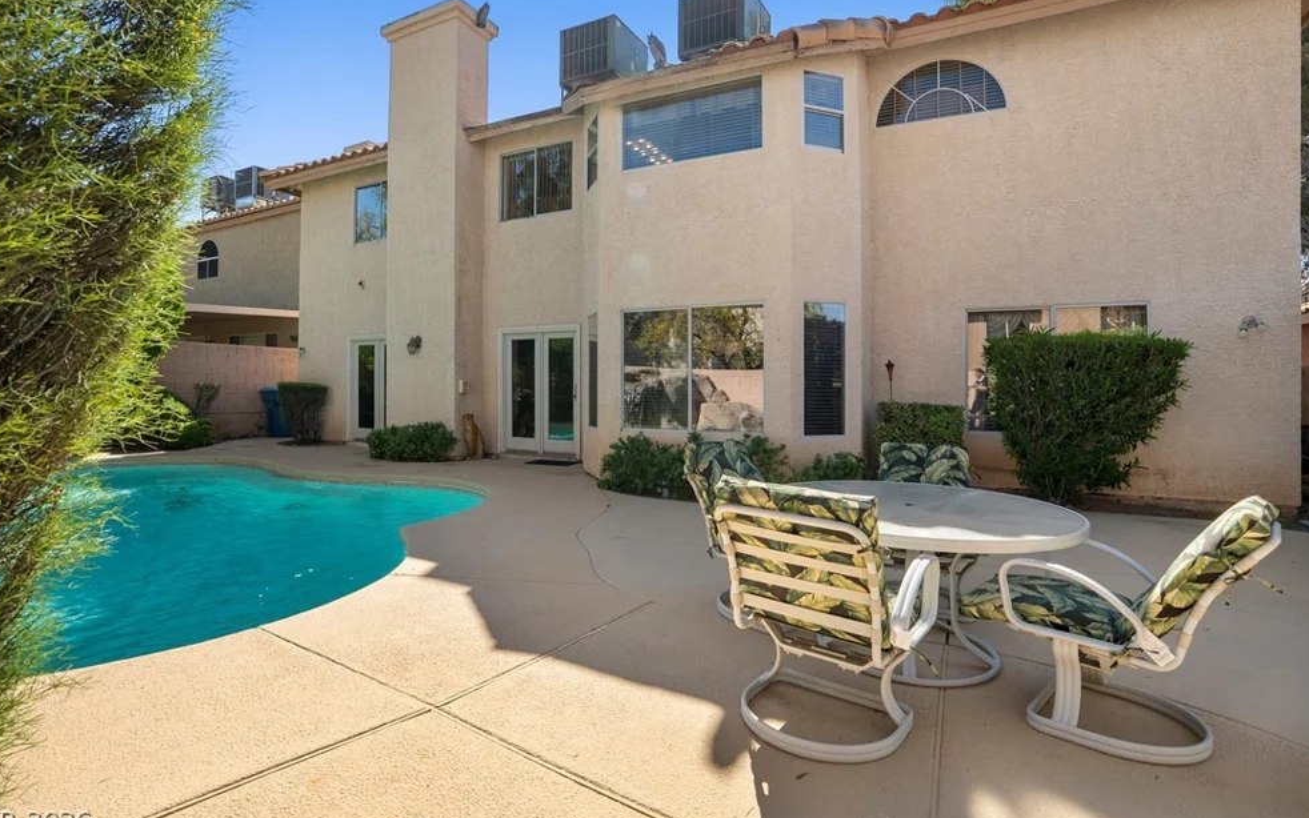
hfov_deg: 94.3
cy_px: 386
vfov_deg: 68.0
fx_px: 607
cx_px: 641
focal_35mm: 17
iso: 800
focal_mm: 16
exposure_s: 1/200
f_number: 9
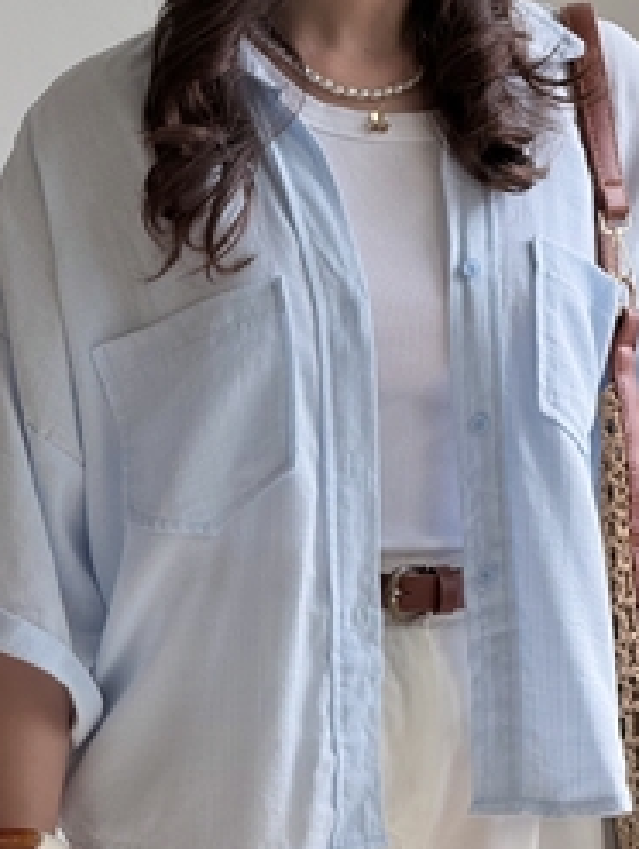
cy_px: 571
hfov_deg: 7.7
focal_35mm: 194
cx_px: 354
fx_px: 4763
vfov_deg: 10.2
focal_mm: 15.66
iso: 64
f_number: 2.8
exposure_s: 1/365
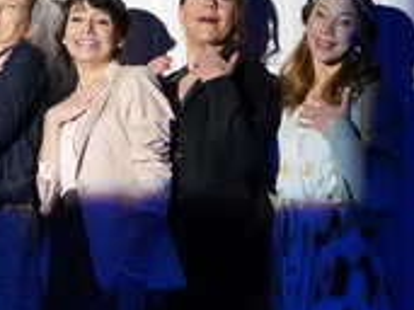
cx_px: -120
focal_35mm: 241
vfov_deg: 6.2
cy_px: 116
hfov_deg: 8.1
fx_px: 2880
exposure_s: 1/60
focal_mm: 95
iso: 2000
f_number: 5.6
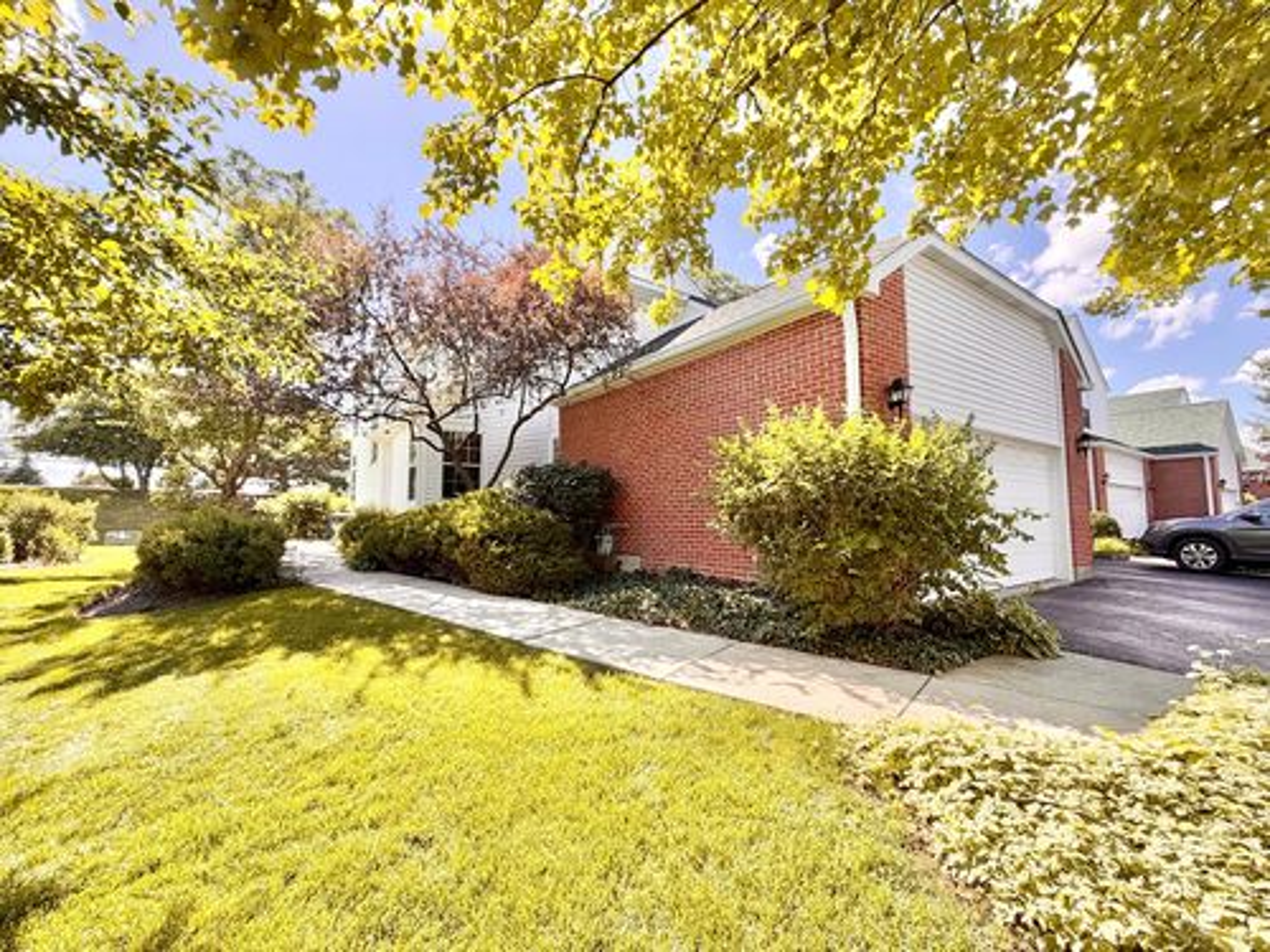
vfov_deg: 85.7
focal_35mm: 14
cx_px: 635
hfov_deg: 102.1
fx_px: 514
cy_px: 476
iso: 40
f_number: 2.2
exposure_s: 1/585
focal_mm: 2.22
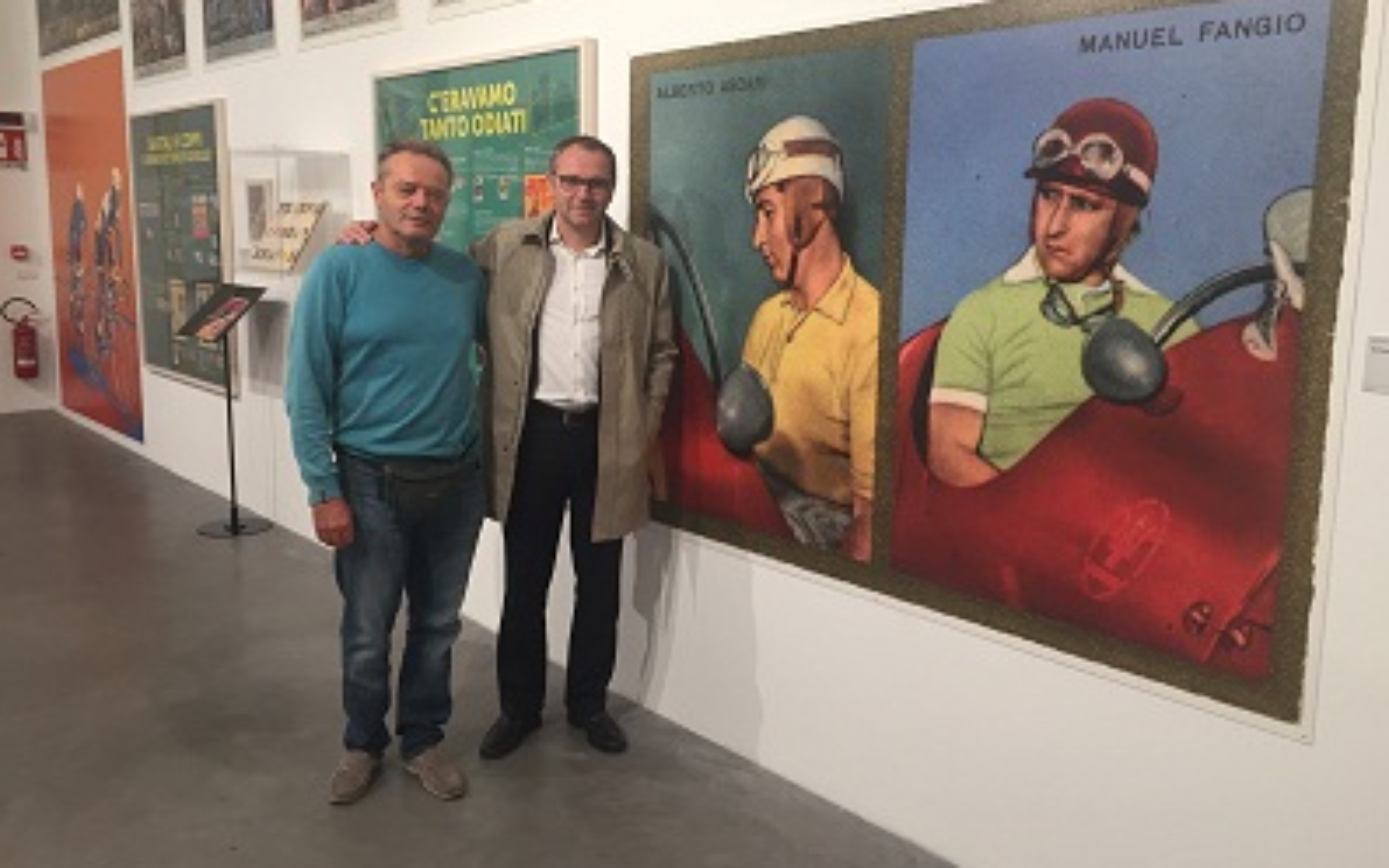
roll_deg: -0.3
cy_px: 406
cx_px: 696
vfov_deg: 40.6
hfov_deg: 61.2
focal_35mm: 31
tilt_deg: -8.2
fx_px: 1173
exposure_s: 1/33
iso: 50
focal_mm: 4.15
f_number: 2.2
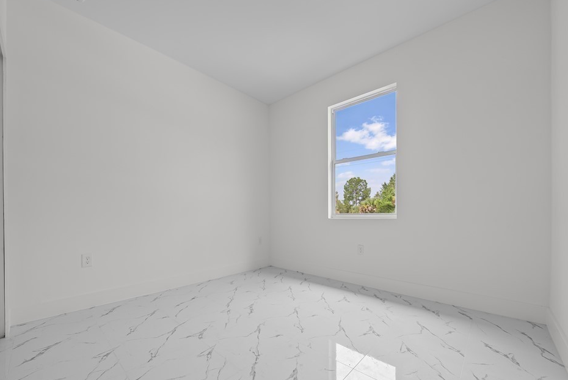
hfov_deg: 104.2
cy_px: 213
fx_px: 221
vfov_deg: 80.9
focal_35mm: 14
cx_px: 276
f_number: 9
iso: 200
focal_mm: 12
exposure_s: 1/2.5
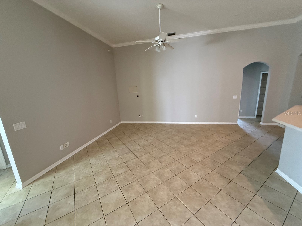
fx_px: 122
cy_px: 113
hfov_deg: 102.1
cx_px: 151
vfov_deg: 85.7
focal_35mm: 14
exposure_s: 1/120
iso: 400
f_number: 2.2
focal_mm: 2.22
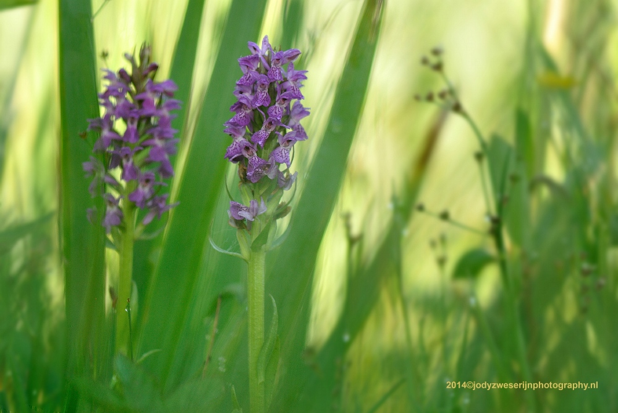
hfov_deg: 13.0
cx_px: 309
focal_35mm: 158
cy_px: 206
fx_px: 2704
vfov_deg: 8.7
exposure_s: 1/500
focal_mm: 105
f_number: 3
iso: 200
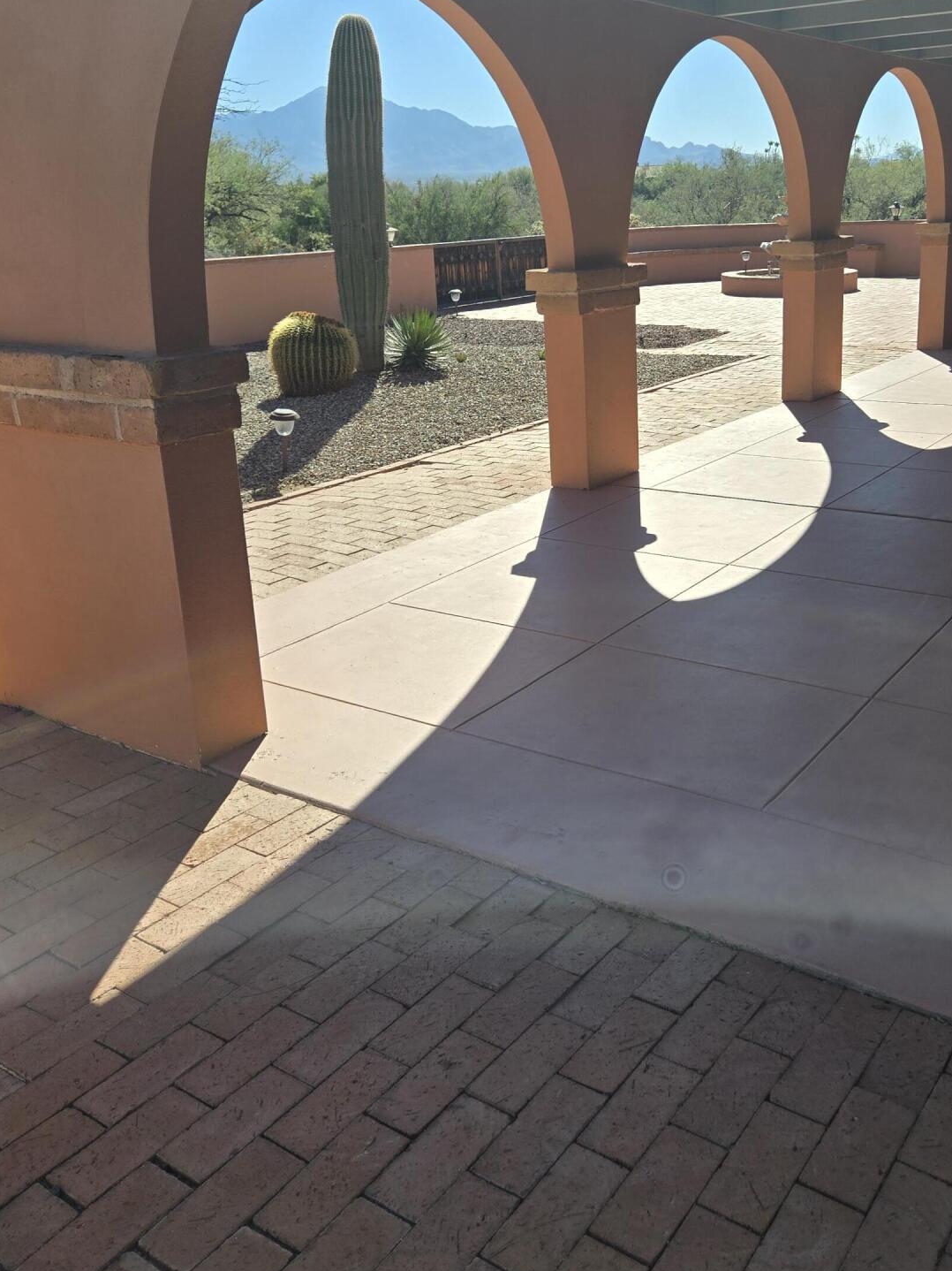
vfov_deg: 56.4
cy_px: 509
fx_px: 1174
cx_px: 603
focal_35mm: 32
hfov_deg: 43.7
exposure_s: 1/2352
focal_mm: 5.4
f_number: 1.8
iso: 25
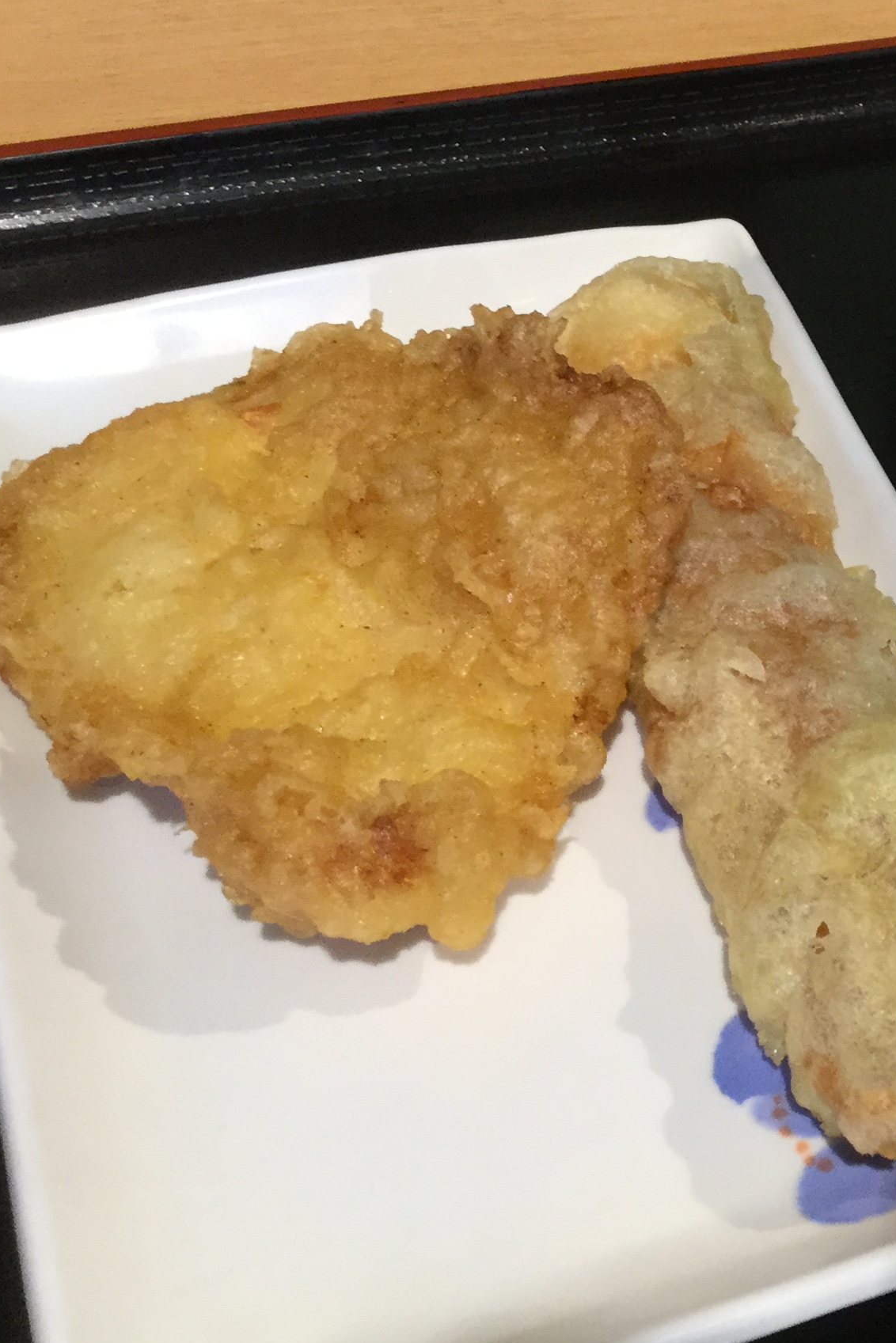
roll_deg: -10.2
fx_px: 2314
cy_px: 562
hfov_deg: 20.4
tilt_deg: -42.4
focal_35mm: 62
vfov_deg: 32.3
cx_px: 1095
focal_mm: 3.3
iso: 80
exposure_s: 1/30
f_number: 2.4
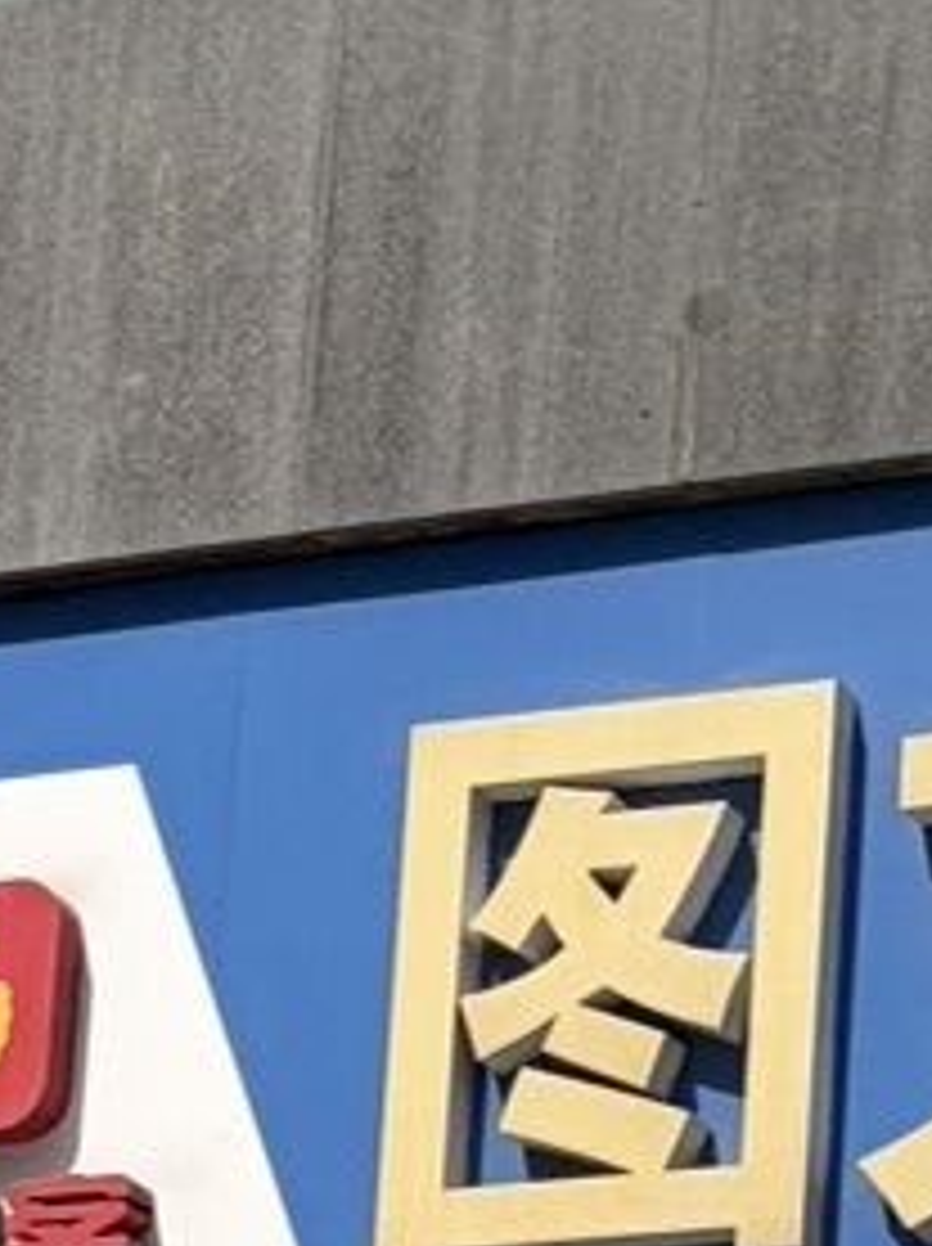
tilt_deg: +10.1
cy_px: 2330
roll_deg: -2.4
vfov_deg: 9.9
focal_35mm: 188
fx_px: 6765
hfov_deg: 7.6
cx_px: 1661
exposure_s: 1/4950
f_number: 1.6
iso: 64
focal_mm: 5.96
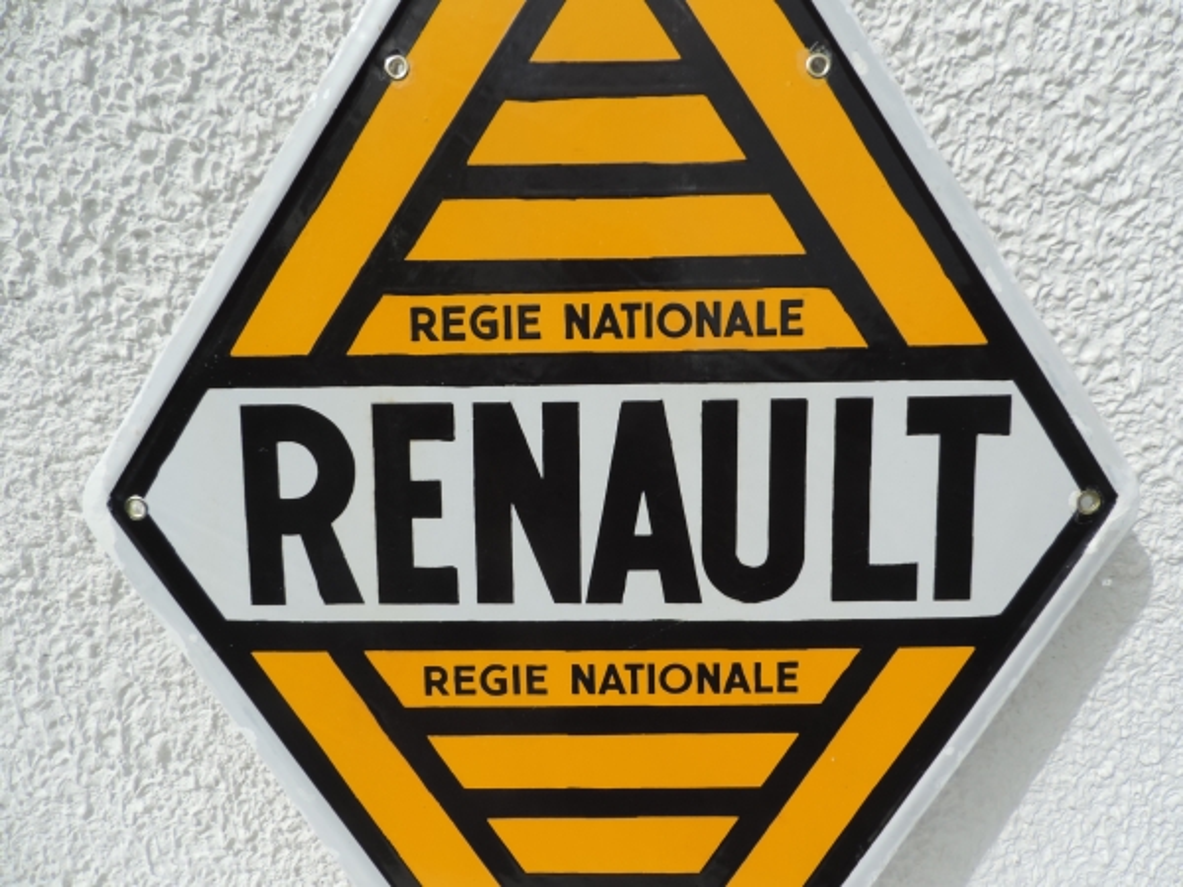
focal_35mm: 24
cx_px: 592
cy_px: 444
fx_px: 820
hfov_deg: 71.6
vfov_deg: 56.8
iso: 80
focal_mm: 4.3
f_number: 3
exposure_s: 1/1600
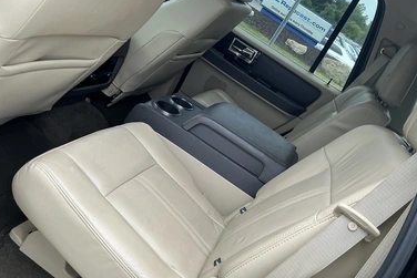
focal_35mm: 31
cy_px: 143
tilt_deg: -21.6
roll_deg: -33.4
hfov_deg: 60.3
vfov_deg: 42.4
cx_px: 214
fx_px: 359
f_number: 1.8
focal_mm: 3
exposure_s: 1/190
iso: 20
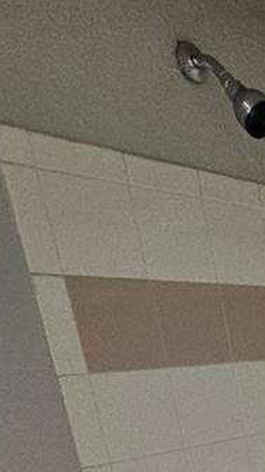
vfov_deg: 32.8
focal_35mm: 51
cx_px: 557
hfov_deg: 16.5
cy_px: 575
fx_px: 638
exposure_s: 1/60
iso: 250
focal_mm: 1.74
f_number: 2.2
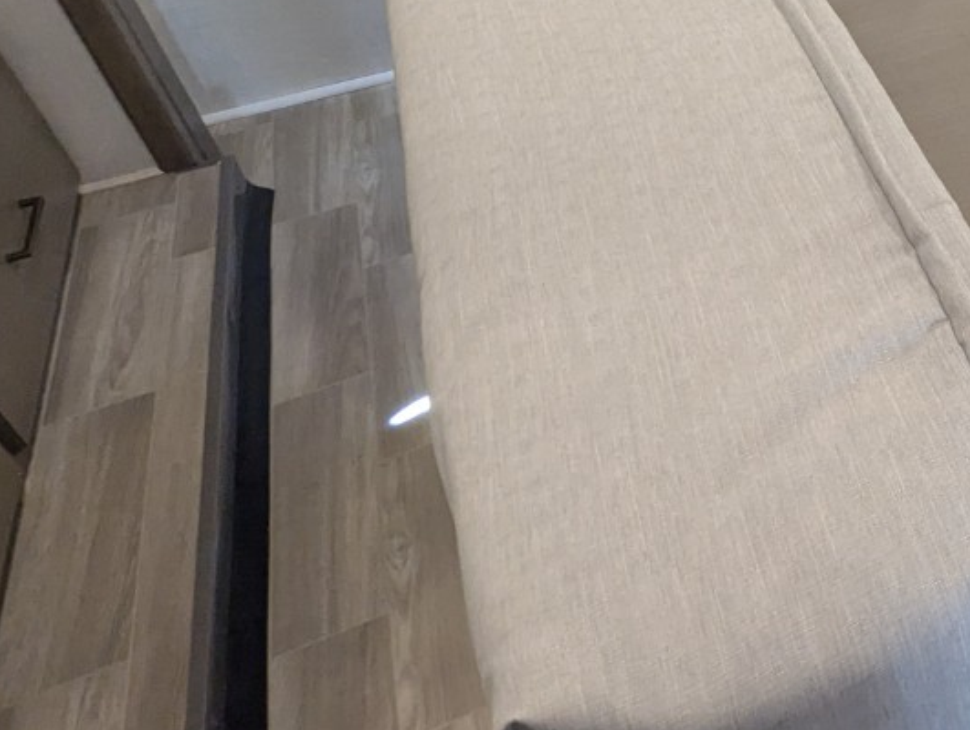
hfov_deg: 35.2
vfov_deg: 32.9
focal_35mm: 42
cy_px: 88
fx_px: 1179
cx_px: 1168
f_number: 2.2
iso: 376
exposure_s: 1/80.6
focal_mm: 2.35
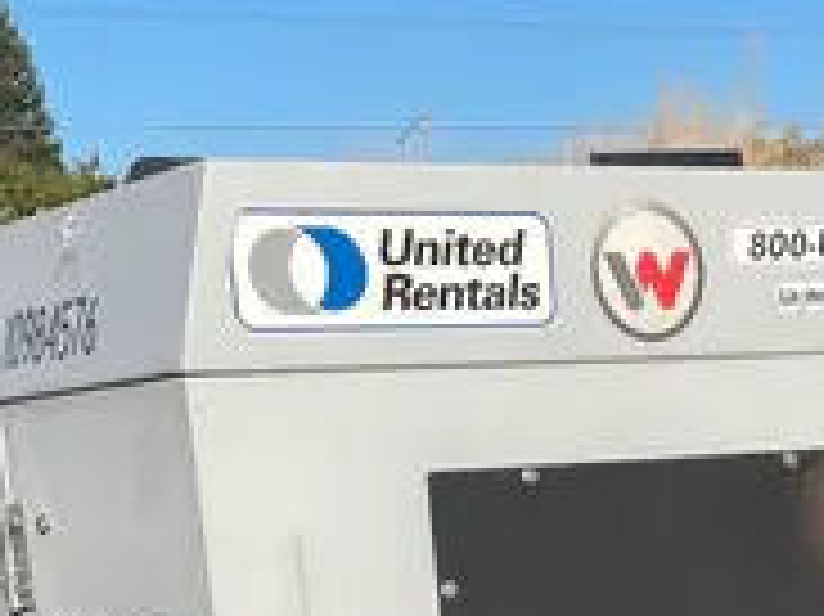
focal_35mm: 104
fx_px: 2474
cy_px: 1032
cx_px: 770
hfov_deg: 18.5
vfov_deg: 13.1
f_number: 1.6
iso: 32
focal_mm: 4.2
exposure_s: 1/4000
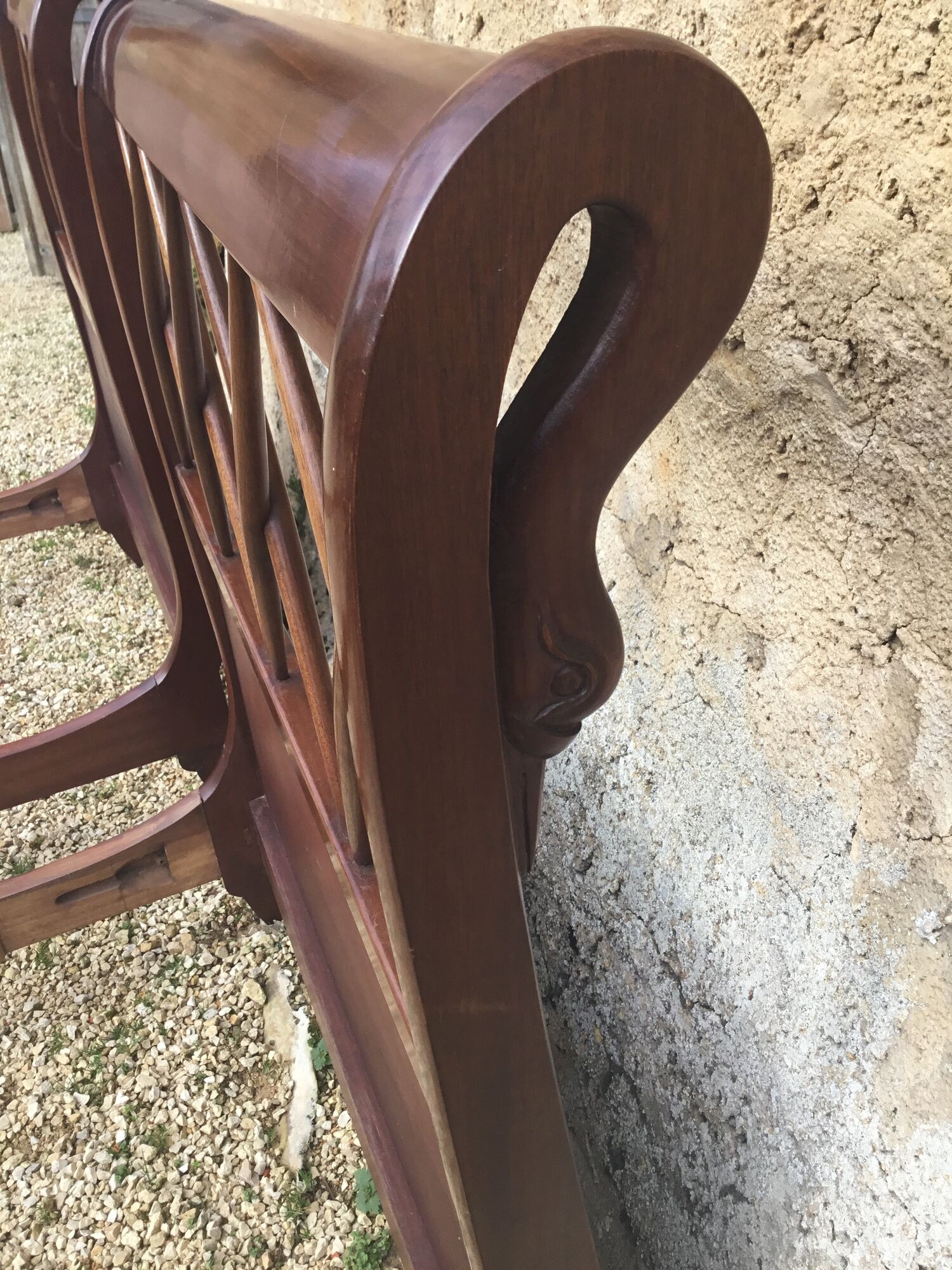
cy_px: 635
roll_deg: +4.4
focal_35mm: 31
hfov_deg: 45.4
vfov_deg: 58.4
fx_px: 1137
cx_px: 476
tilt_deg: -33.9
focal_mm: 3.3
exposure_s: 1/334
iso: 25
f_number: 2.4
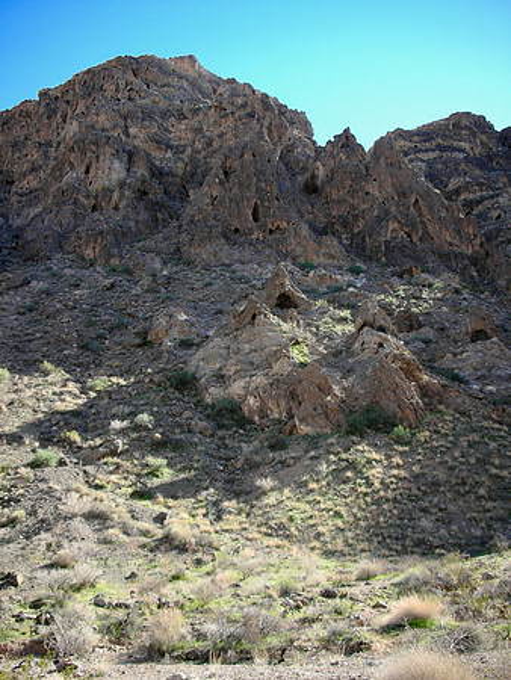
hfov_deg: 40.7
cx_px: 256
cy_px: 340
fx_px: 688
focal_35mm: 35
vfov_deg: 52.6
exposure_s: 1/188
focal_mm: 5.8
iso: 50
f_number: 3
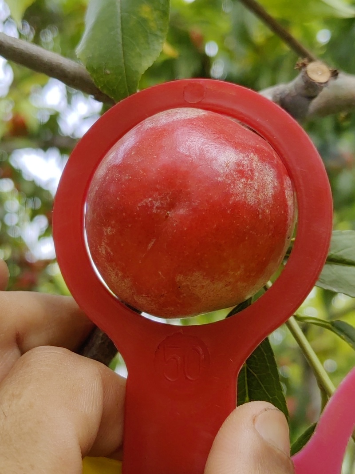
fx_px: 739
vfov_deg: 35.5
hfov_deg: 27.0
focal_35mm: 54
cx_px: 178
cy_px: 237
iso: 50
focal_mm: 5.52
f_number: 2.4
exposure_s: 1/799
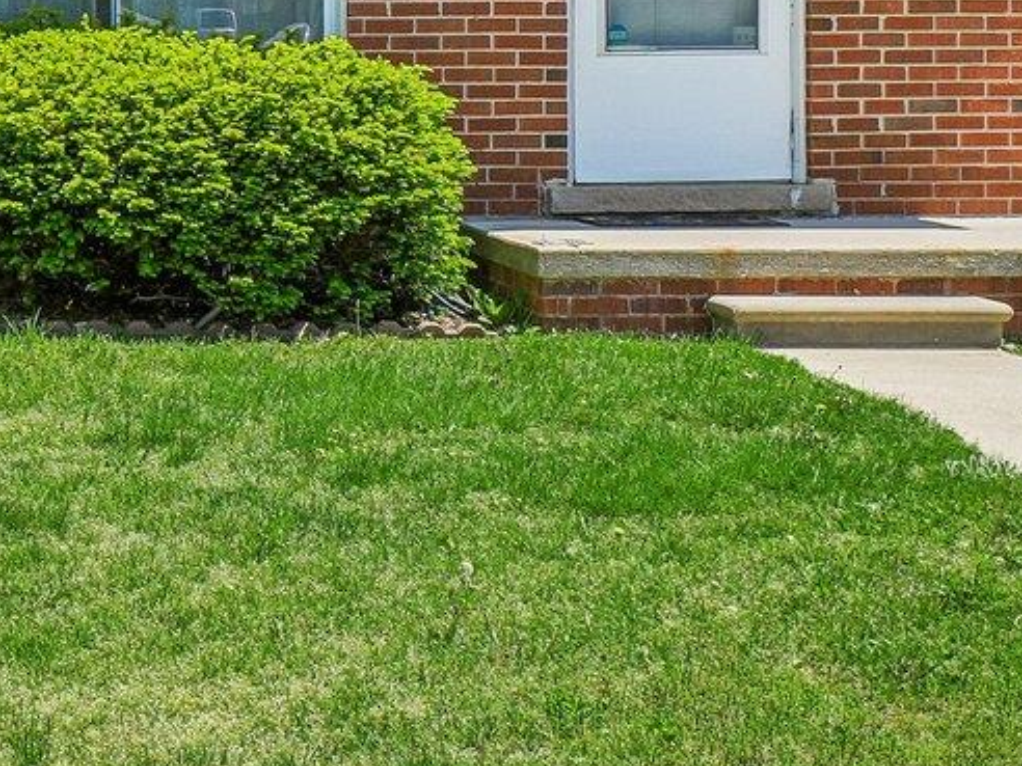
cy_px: 111
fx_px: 2834
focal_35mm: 96
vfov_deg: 15.3
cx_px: -214
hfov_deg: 19.2
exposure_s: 1/200
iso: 100
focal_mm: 16
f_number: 8
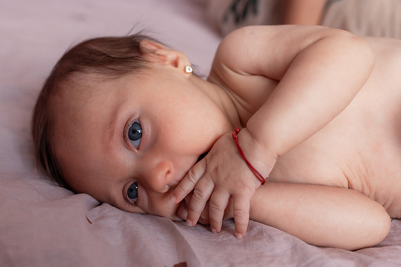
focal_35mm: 44
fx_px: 489
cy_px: 134
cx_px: 150
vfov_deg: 30.6
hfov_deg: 44.2
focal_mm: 35
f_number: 4.5
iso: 160
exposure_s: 1/250
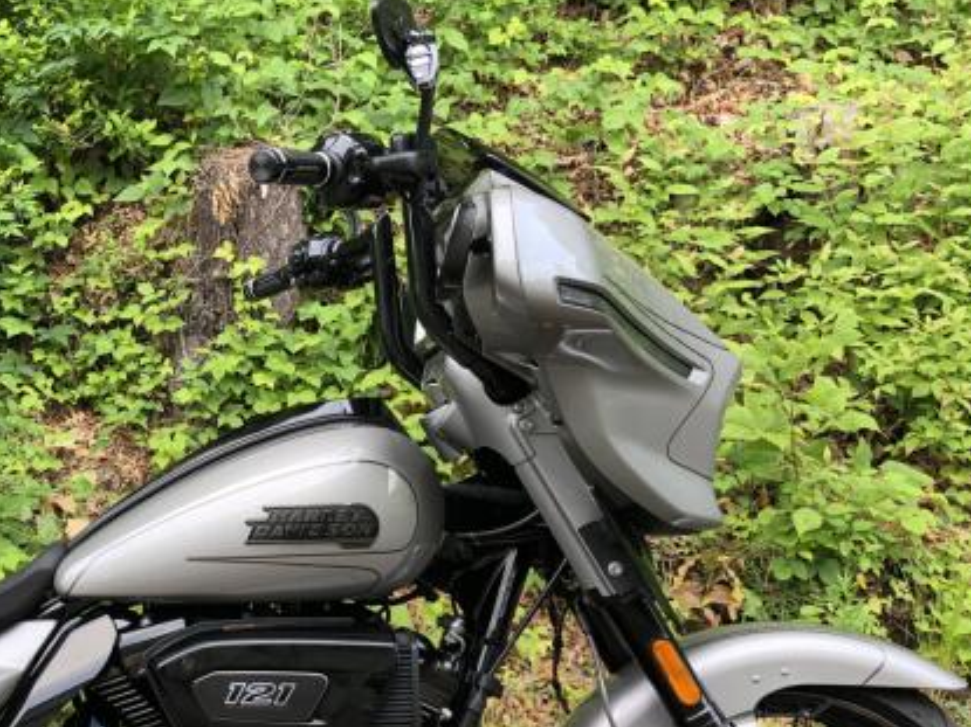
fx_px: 1514
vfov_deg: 27.0
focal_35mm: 54
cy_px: 437
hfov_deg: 33.8
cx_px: 108
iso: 40
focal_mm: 4
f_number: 1.8
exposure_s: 1/120
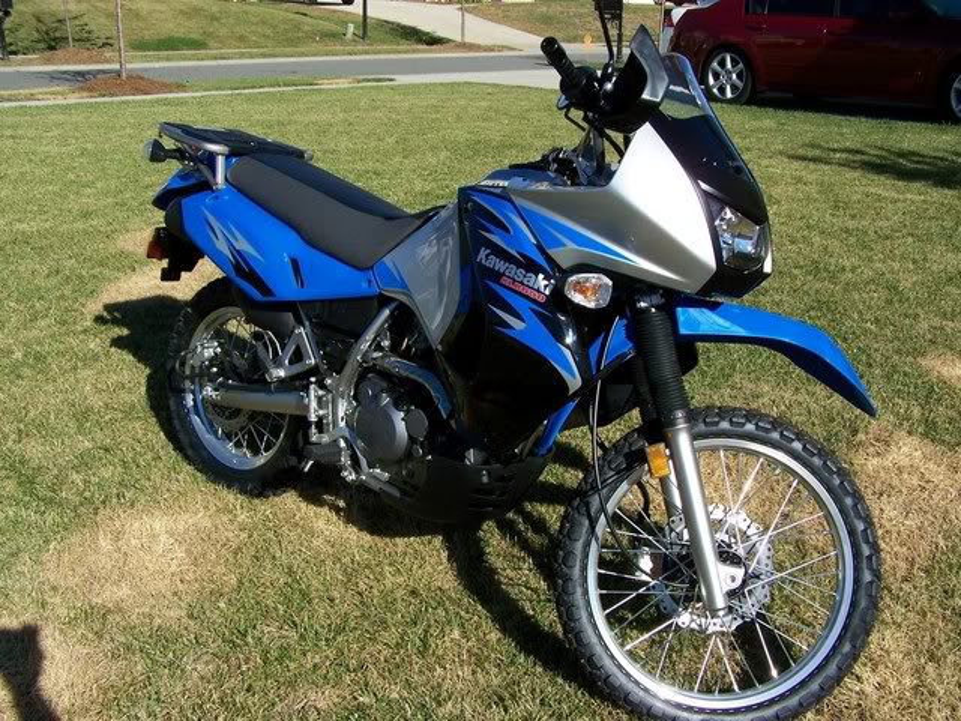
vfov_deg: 37.7
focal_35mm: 38
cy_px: 360
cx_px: 480
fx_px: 1055
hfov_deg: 49.0
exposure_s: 1/640
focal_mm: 6.3
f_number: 5.6
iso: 80
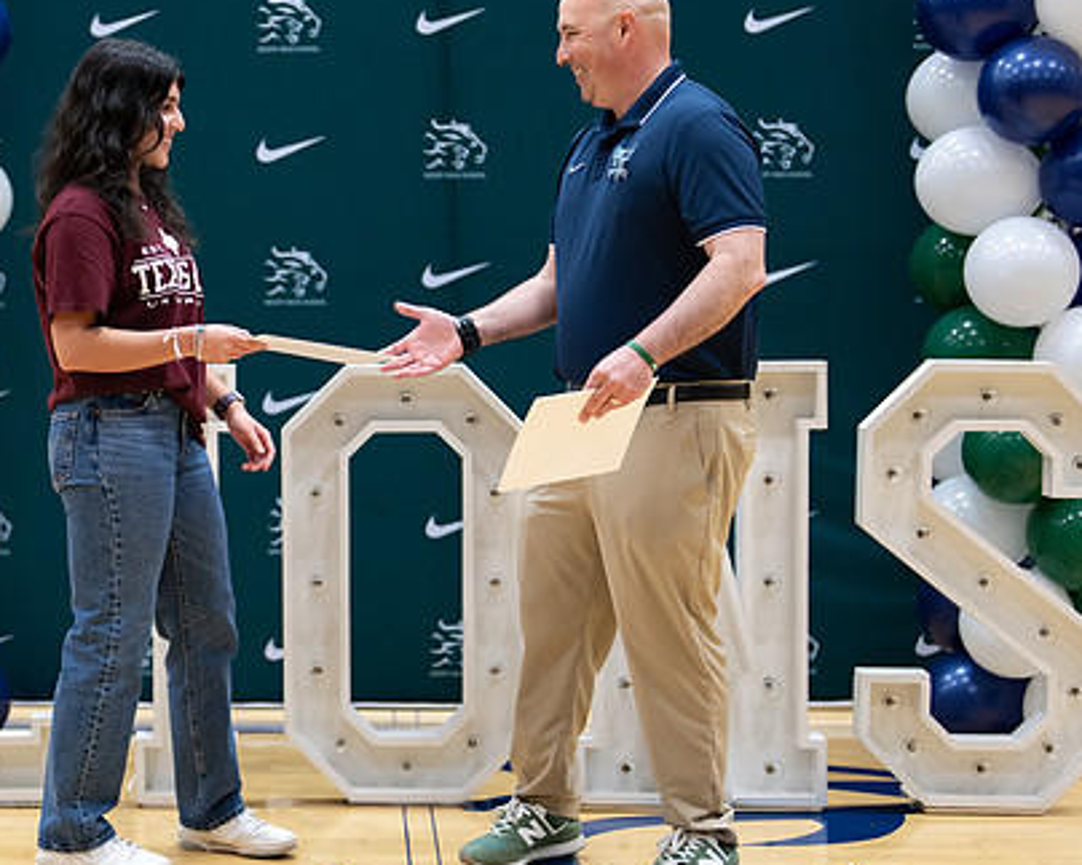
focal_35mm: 88
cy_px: 400
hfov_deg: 21.4
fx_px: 2817
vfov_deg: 17.5
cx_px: 187
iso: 500
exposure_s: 1/320
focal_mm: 50
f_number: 1.2
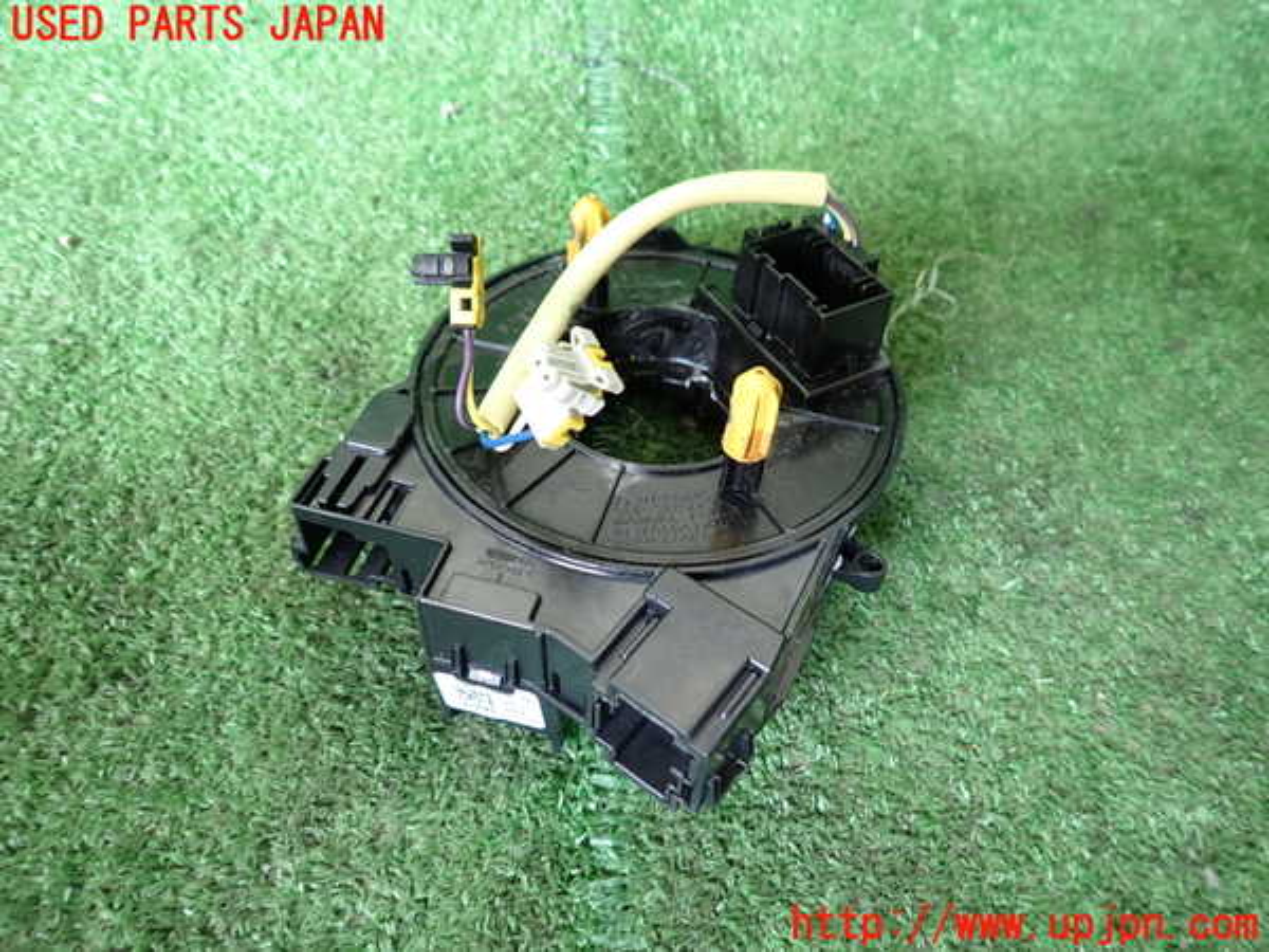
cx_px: 634
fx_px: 916
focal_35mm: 25
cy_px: 476
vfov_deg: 54.9
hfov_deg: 69.4
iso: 200
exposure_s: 1/40
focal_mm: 4.5
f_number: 2
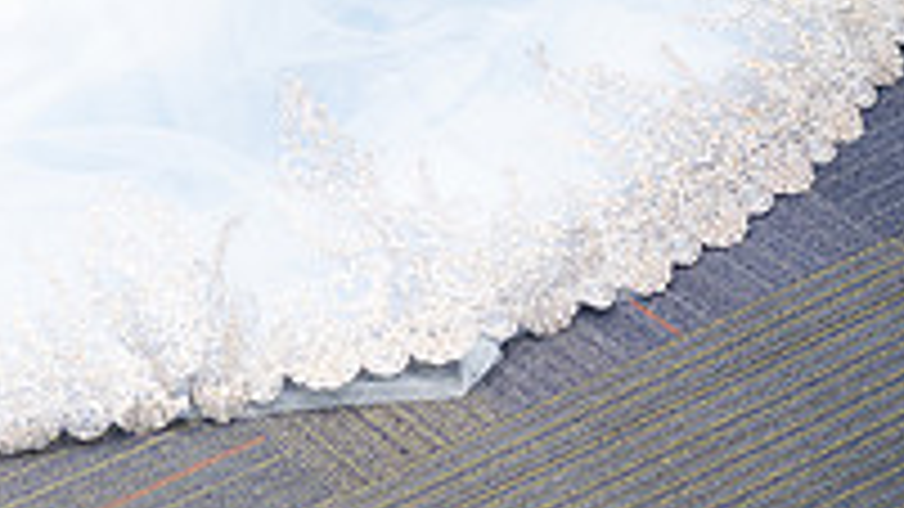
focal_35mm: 157
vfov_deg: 7.6
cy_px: -285
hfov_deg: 13.6
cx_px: 58
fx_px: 3763
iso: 2000
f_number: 2.5
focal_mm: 50
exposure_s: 1/160
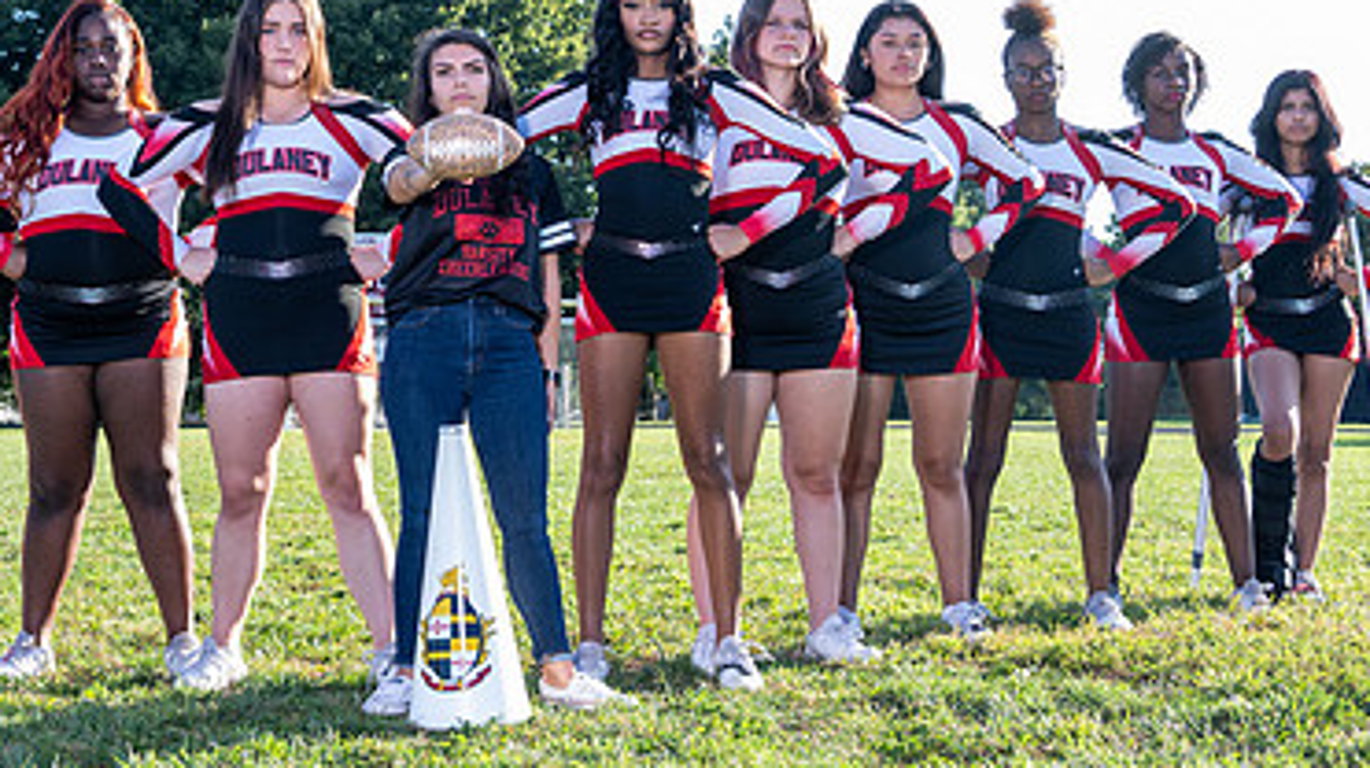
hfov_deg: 27.8
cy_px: 261
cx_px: 486
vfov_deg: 15.8
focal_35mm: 76
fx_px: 2759
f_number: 7.1
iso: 200
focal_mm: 35
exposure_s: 1/125
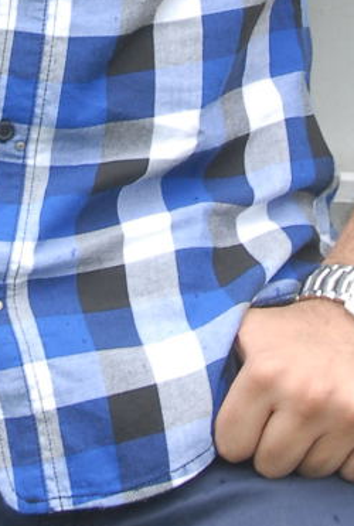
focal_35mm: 232
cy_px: -188
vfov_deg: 8.7
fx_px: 3403
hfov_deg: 5.9
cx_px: 16
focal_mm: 36
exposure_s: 1/125
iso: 320
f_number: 8
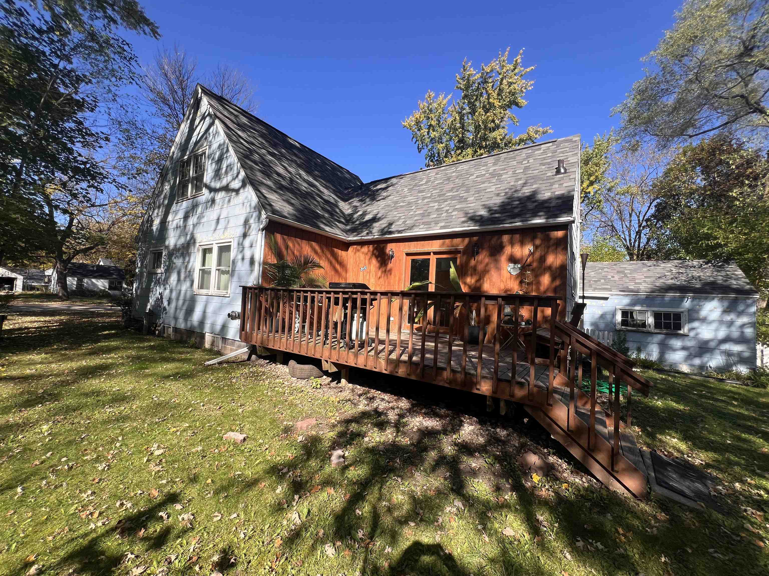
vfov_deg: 89.9
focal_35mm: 13
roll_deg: -3.2
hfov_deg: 106.2
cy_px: 288
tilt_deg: +2.5
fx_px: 289
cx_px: 384
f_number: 1.8
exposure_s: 1/652
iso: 32
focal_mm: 1.57
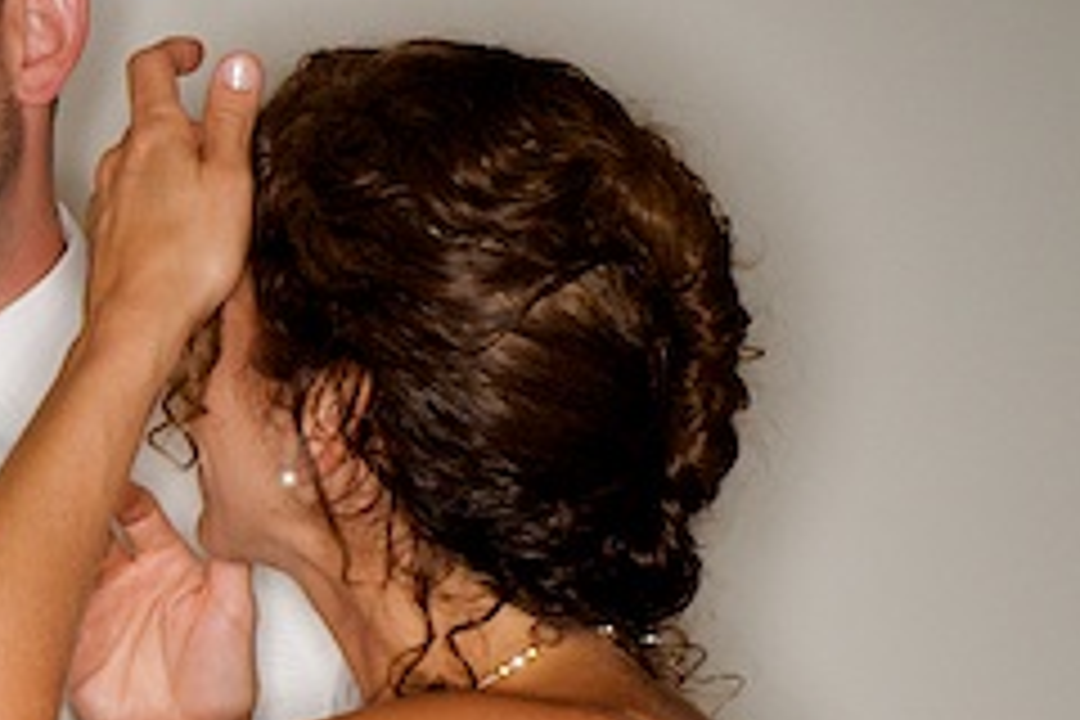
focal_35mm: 225
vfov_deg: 6.1
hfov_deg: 8.9
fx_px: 6749
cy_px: 900
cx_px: -675
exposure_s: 1/250
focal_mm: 40
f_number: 16
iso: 200
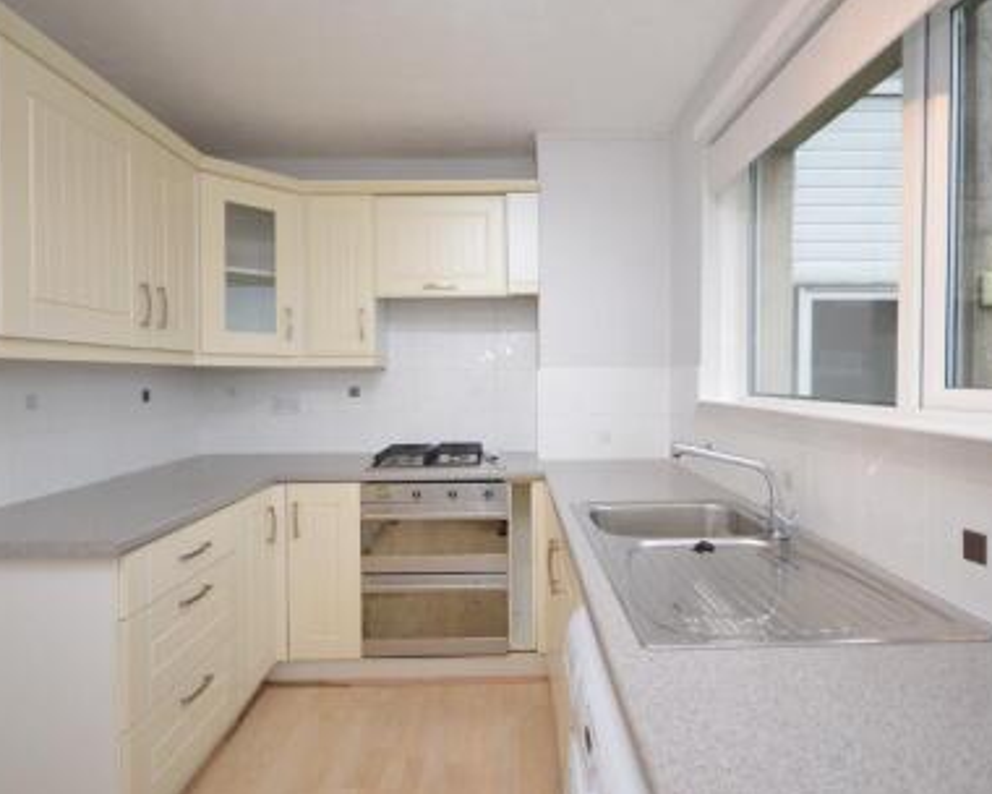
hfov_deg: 79.5
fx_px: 596
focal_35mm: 20
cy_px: 388
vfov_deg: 67.3
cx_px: 522
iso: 450
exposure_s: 1/60
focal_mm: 11.5
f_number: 4.2
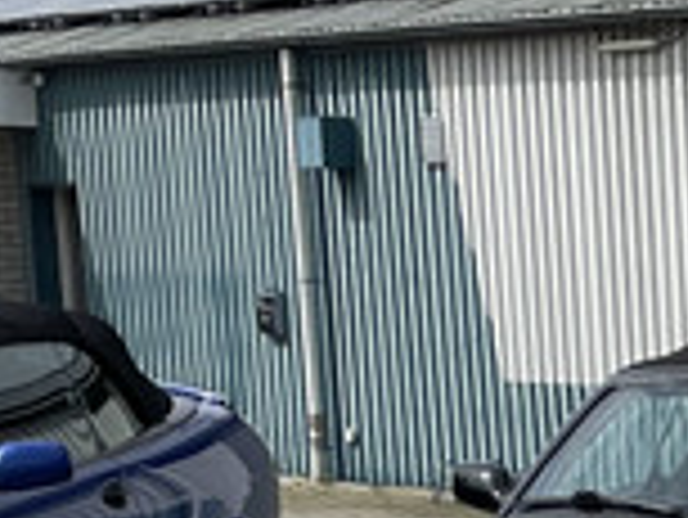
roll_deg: -0.2
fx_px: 3600
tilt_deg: -11.1
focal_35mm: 181
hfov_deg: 9.9
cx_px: 1531
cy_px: 1000
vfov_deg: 7.9
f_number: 1.6
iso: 32
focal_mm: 4.2
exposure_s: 1/4651
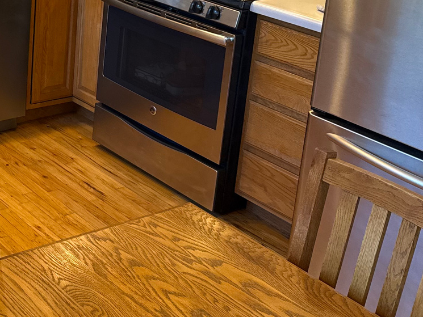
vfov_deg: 21.5
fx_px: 807
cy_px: 1
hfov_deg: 26.7
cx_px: -56
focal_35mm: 66
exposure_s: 1/120
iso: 160
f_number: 1.78
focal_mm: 6.76
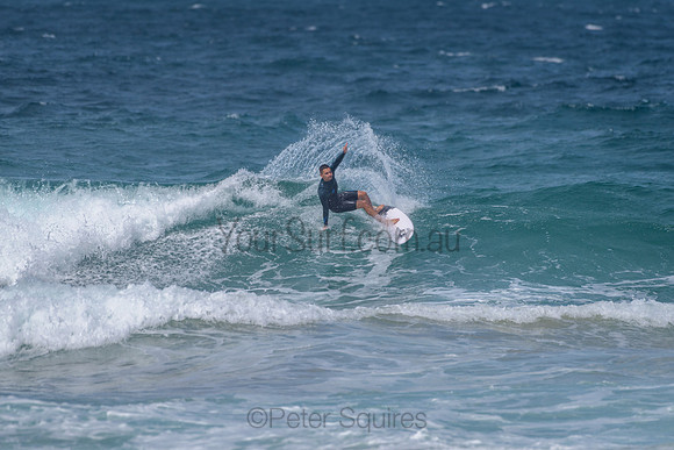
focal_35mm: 613
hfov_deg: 3.4
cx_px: 341
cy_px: 192
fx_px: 11485
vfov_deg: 2.2
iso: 100
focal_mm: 500
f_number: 5.6
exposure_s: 1/2000
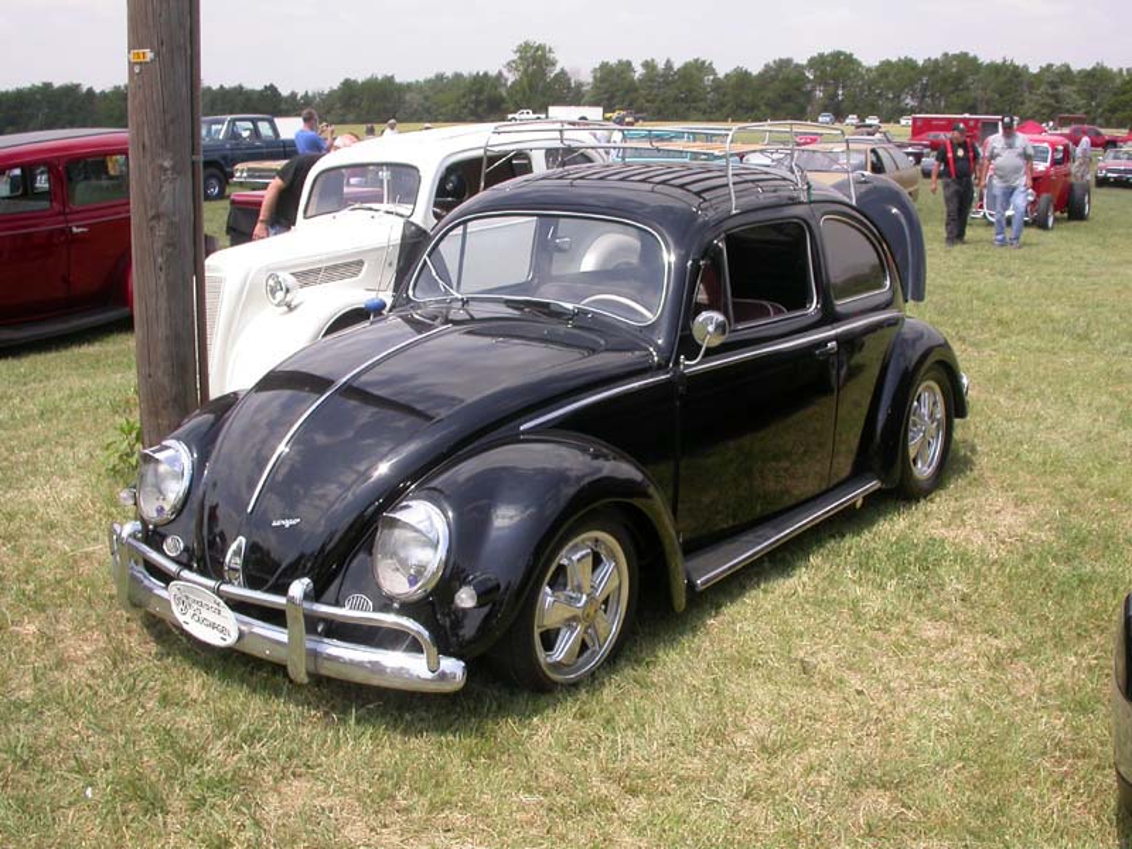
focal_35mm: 38
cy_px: 424
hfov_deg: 49.0
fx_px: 1243
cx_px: 566
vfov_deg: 37.7
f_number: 6.7
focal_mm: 7.85
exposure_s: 1/284
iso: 100
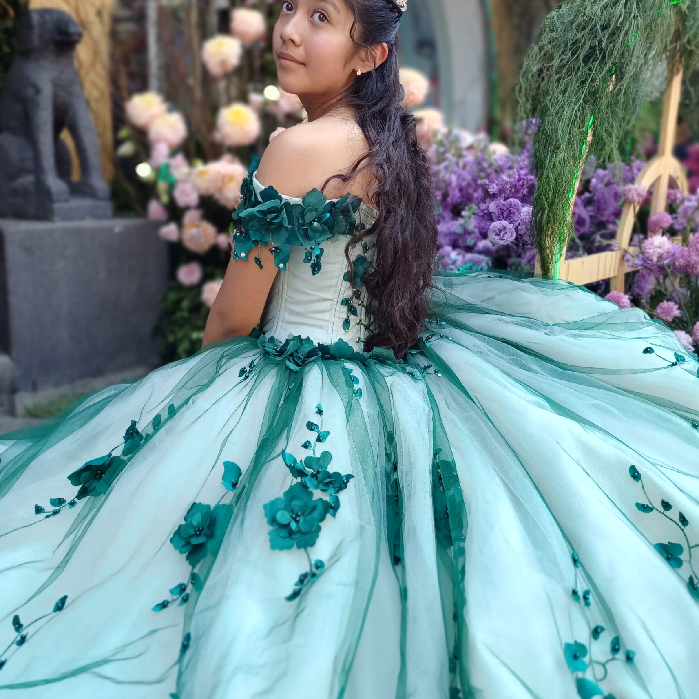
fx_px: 754
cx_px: 356
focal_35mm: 33
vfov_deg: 49.6
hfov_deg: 49.7
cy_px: 308
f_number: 1.8
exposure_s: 1/60
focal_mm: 4.65
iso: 50
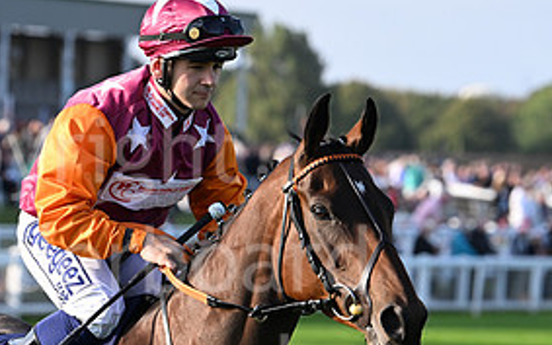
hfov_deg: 5.9
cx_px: 119
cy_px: 278
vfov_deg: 3.7
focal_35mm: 355
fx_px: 5342
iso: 500
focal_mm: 170
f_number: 5.6
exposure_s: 1/1000
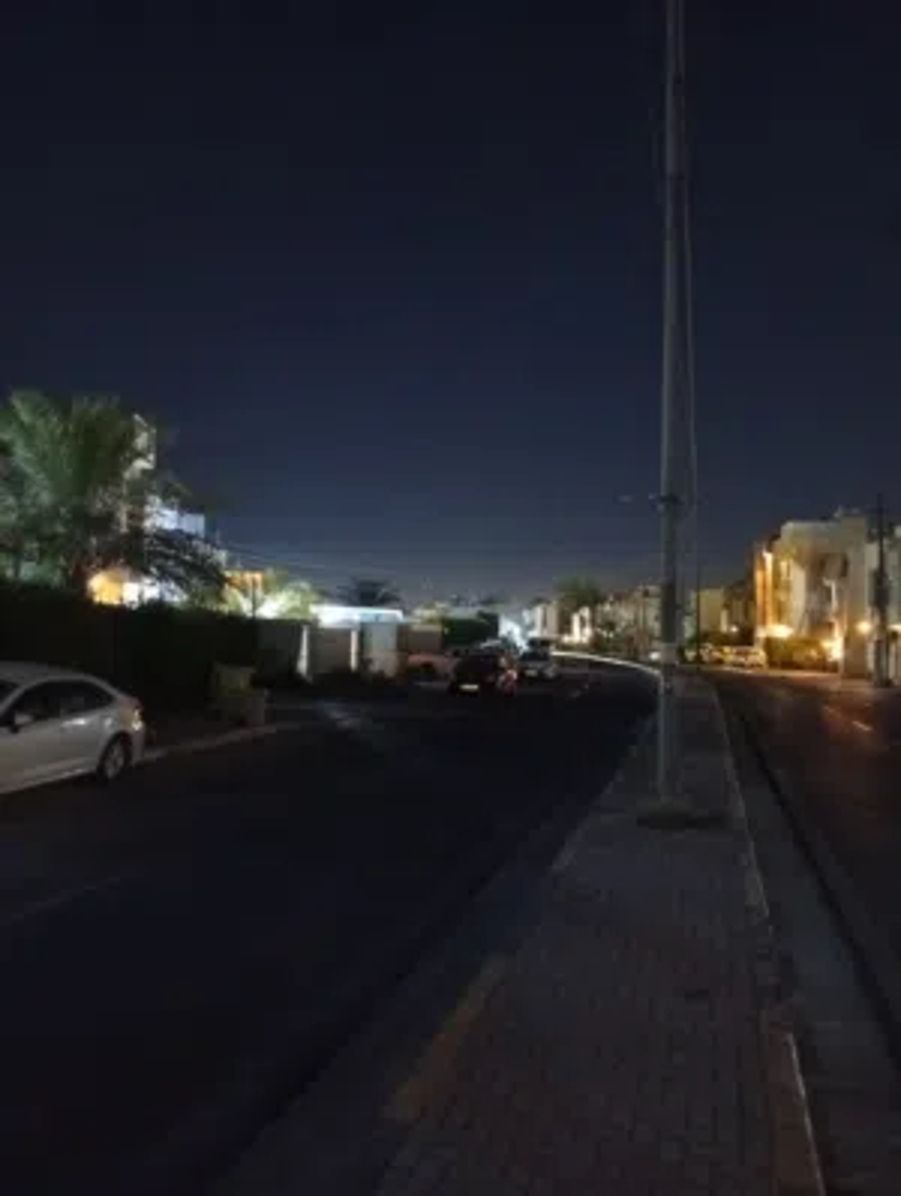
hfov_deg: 53.2
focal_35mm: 26
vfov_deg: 67.2
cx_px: 450
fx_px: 899
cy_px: 598
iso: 6350
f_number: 1.8
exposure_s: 1/14.3
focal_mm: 3.96
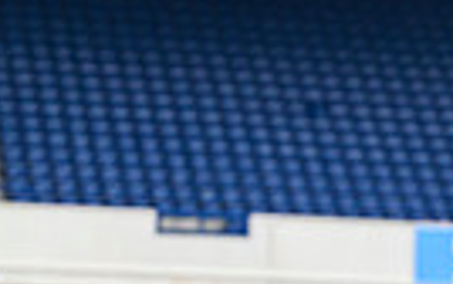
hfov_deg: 5.2
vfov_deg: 3.3
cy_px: 615
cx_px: 1029
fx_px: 4831
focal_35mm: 391
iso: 1250
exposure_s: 1/1000
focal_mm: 77
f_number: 4
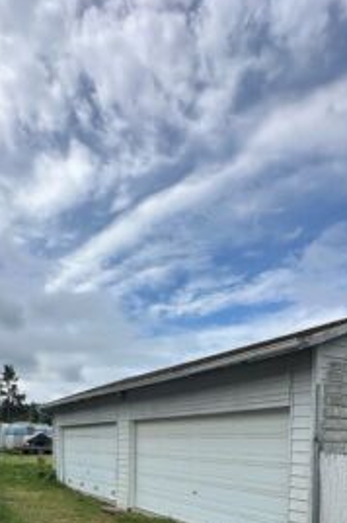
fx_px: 420
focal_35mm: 29
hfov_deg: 44.6
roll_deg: -1.8
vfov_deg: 55.8
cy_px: 463
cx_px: 138
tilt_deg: -2.7
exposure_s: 1/2882
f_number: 2.2
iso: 50
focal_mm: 2.22
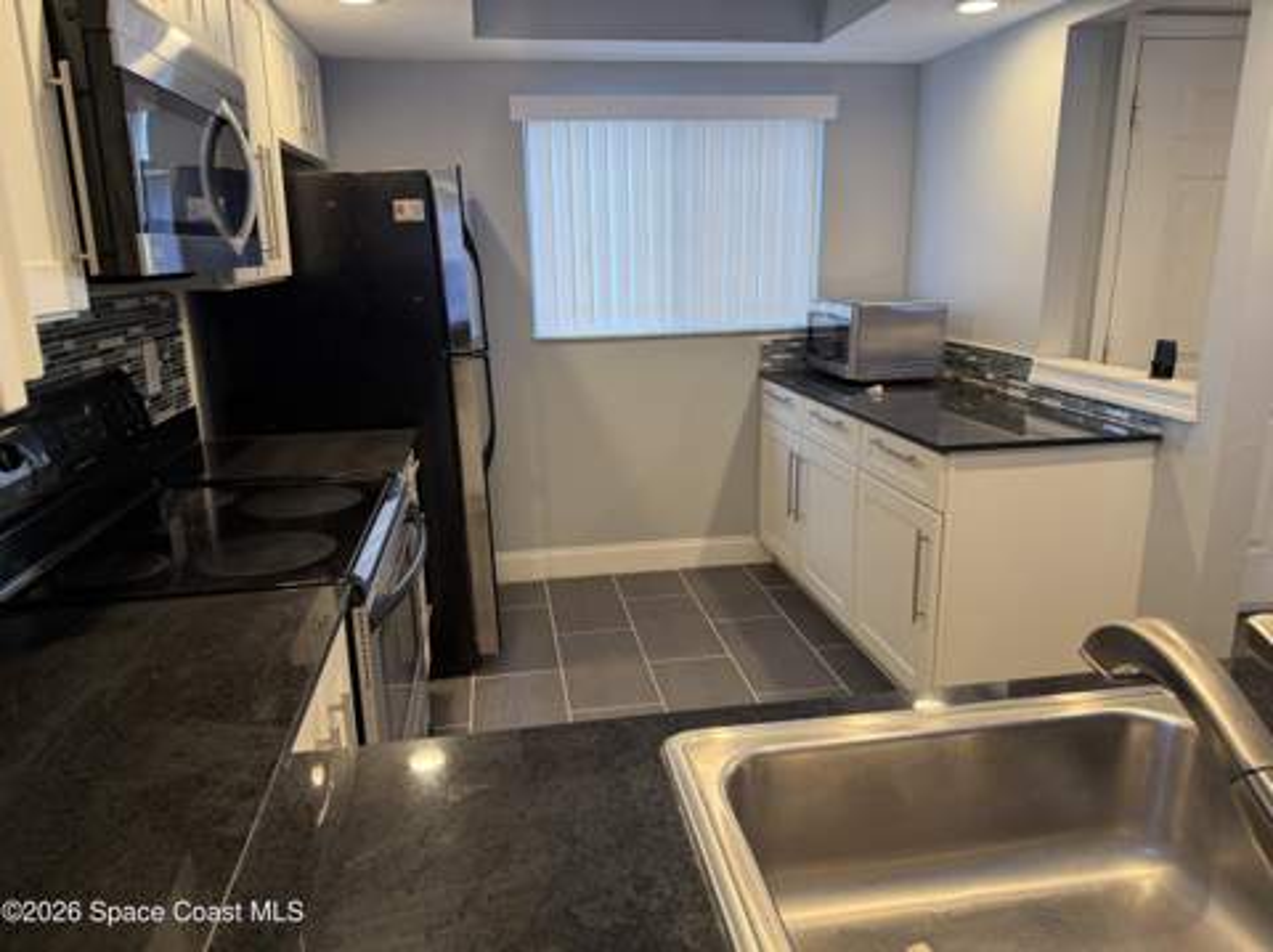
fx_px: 882
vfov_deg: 56.7
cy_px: 476
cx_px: 636
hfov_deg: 71.7
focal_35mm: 24
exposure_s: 1/60
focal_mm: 6.76
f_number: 1.78
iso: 125
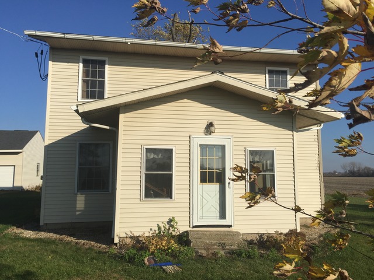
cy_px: 140
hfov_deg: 61.7
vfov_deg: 48.2
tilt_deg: +6.2
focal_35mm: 29
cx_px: 187
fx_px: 313
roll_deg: -0.8
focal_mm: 4.15
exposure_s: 1/3049
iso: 32
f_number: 2.2
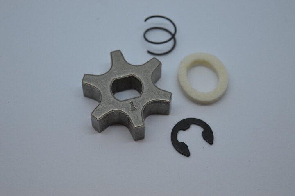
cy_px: 98
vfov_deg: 16.5
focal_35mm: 82
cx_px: 148
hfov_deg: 24.6
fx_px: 676
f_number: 5.6
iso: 250
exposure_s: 1/125
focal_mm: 55
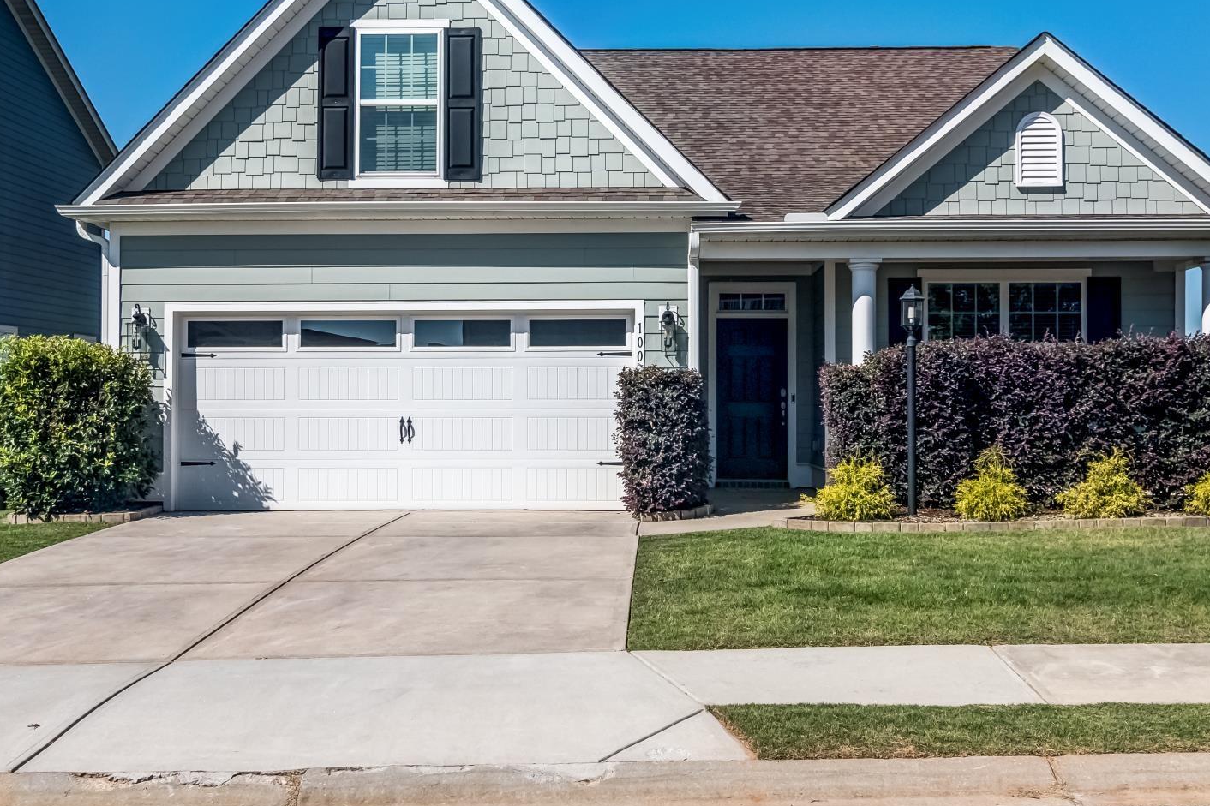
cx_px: 657
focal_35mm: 34
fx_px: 1143
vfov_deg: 38.4
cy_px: 258
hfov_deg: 55.7
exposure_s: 1/1600
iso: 200
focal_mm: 16
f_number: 7.1
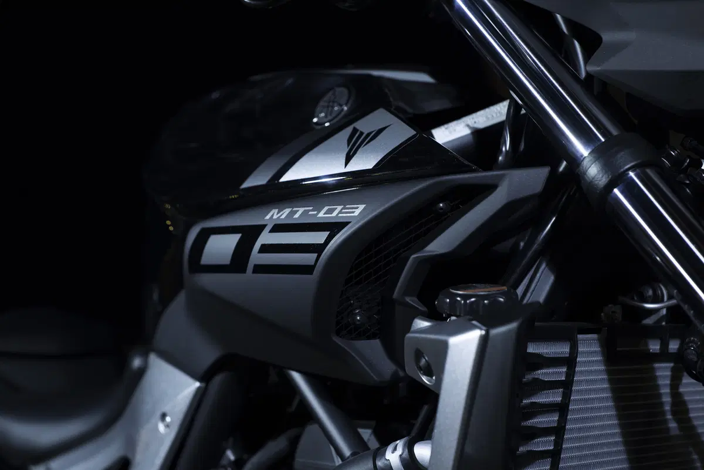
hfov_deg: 39.6
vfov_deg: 27.0
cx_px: 352
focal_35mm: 50
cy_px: 235
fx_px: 978
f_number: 4.5
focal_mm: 50
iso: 400
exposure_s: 1/10
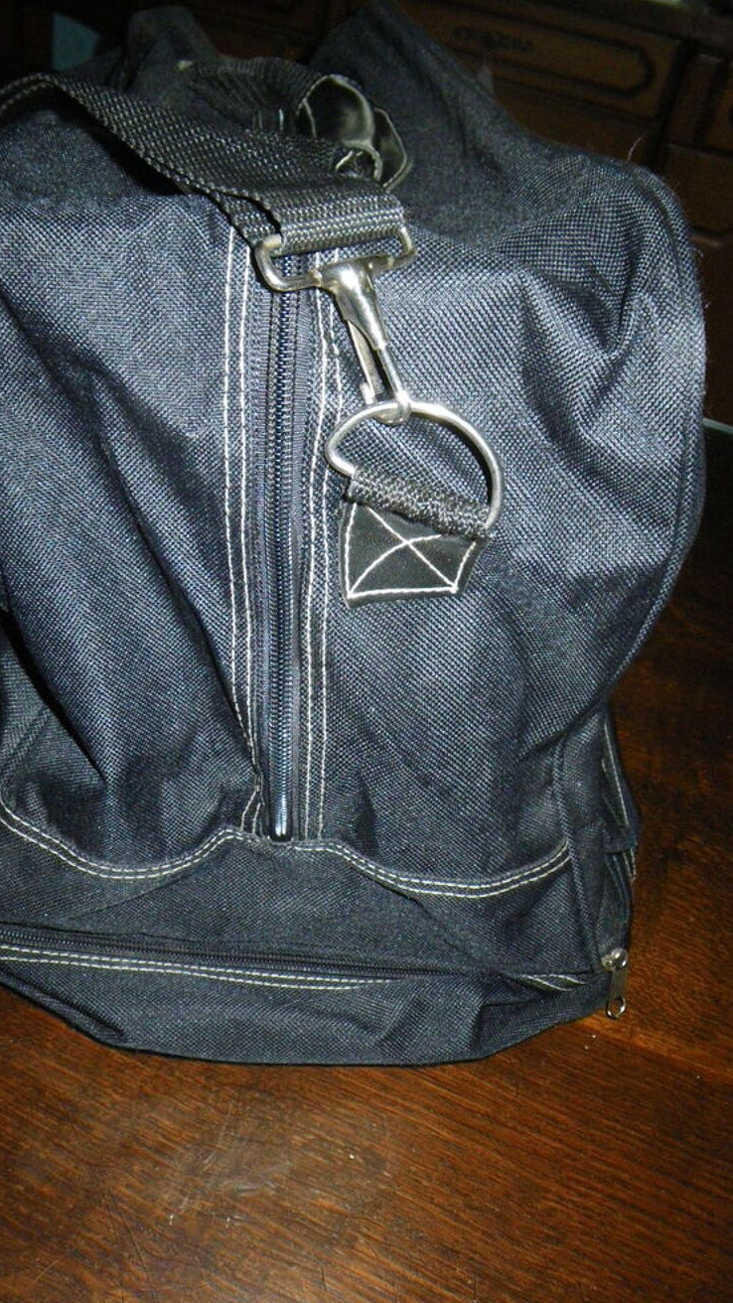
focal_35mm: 31
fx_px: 1071
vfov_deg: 62.6
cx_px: 317
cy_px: 649
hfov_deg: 37.7
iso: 400
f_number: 4.2
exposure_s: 1/50
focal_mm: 5
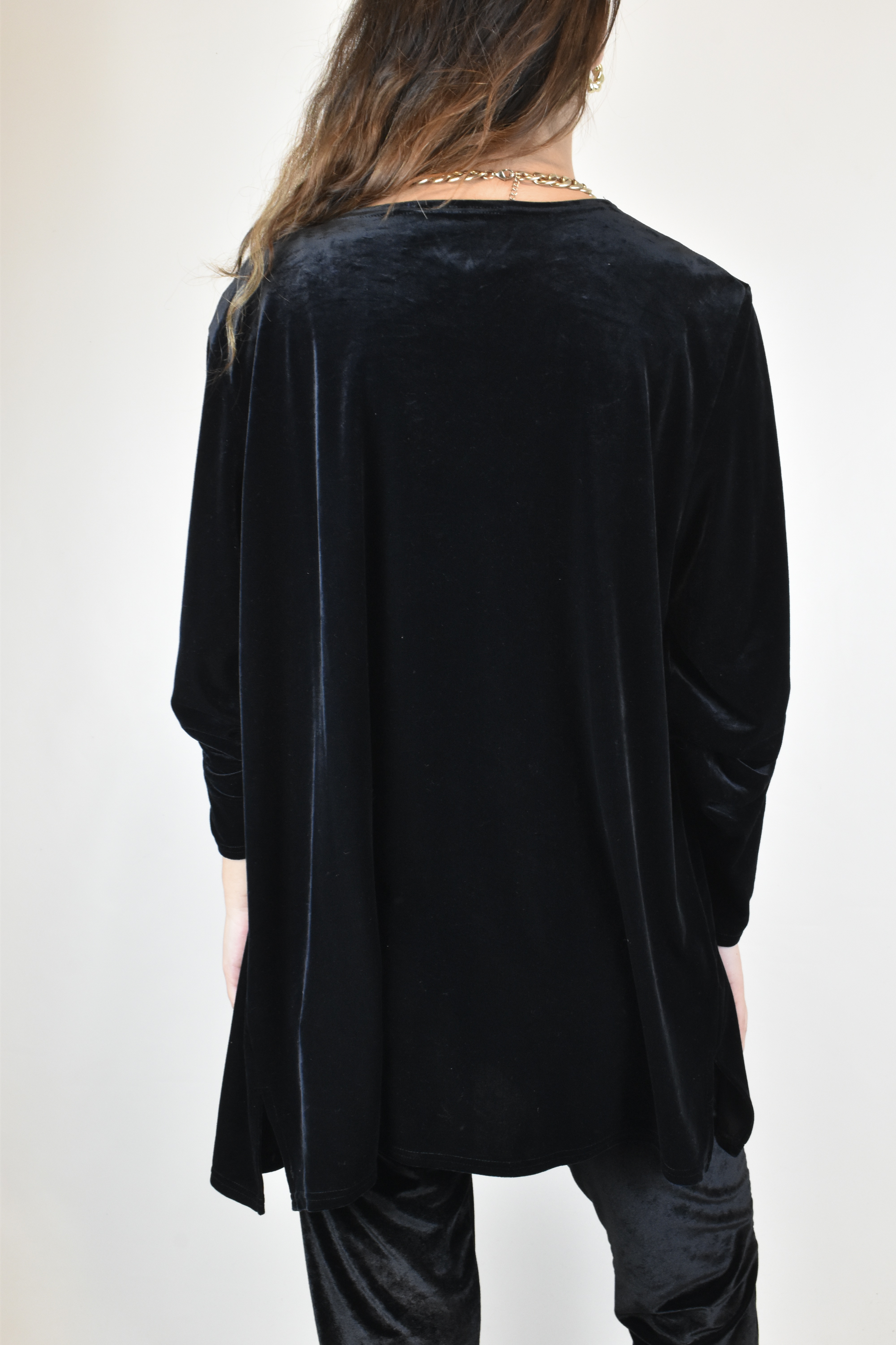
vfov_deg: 46.4
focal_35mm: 42
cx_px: 448
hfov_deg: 31.9
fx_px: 1568
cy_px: 672
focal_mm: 28
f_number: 13
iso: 1600
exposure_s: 1/30
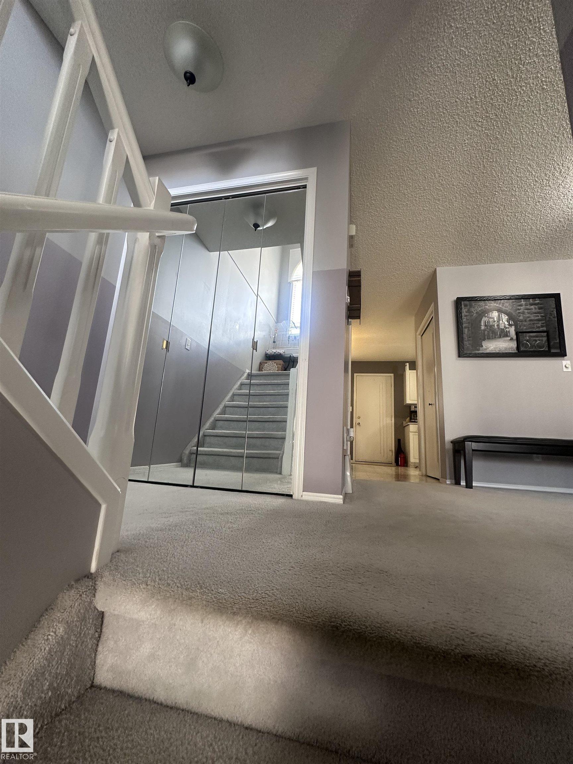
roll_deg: -2.1
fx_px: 309
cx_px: 286
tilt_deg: +13.8
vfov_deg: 102.1
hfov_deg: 85.7
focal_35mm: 14
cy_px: 382
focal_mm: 2.22
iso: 160
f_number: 2.2
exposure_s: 1/60
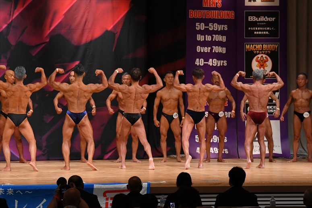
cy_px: 104
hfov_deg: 12.2
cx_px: 156
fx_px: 1455
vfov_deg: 8.2
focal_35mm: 168
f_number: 5.6
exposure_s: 1/400
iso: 4500
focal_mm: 112
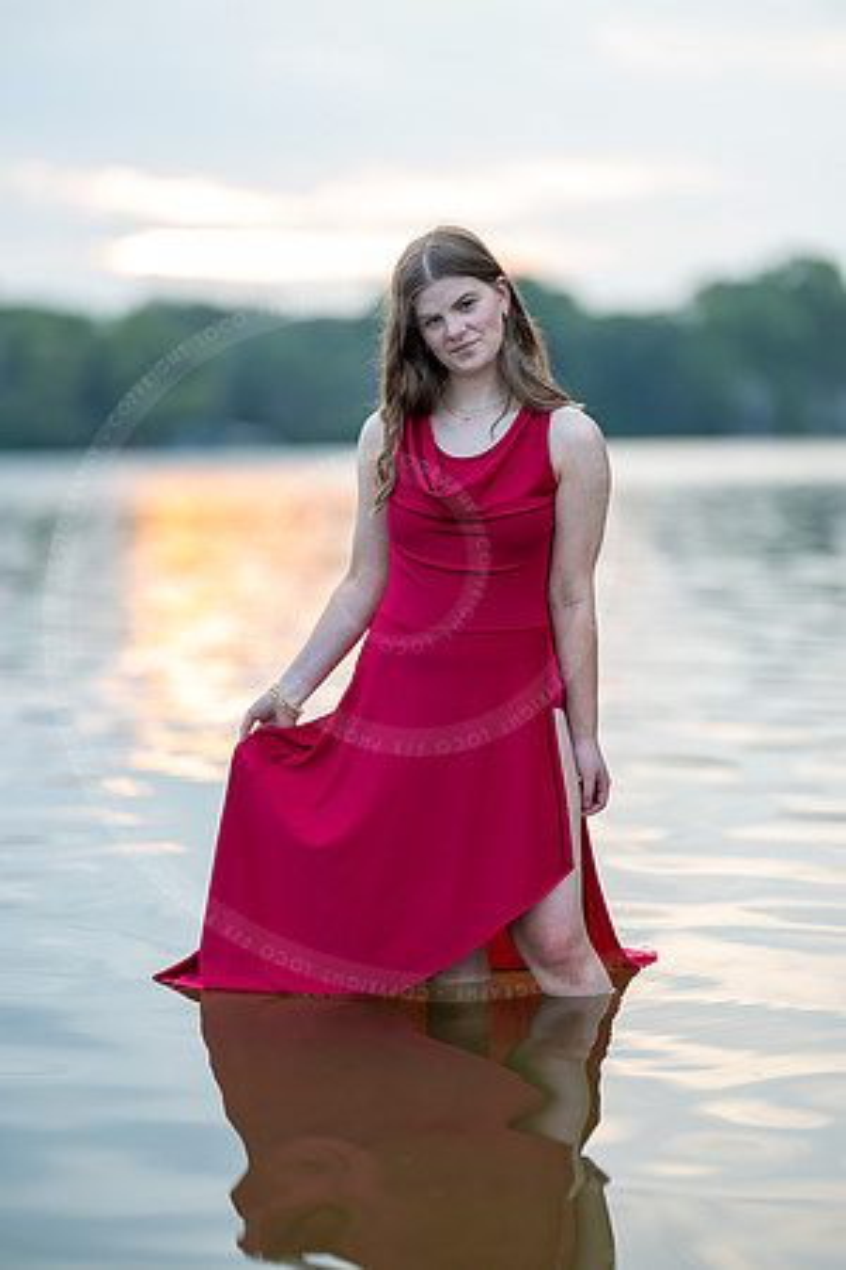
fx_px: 2996
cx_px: 423
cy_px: 635
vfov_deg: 23.9
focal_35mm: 85
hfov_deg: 16.1
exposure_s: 1/400
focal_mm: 85
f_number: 1.2
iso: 200
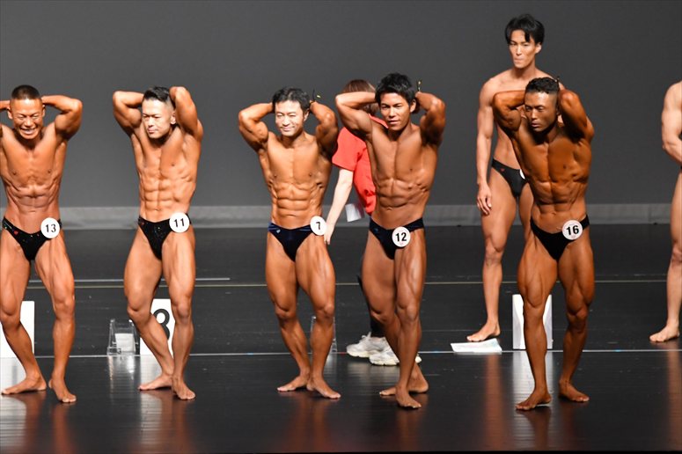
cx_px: 341
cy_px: 227
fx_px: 5113
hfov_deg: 7.6
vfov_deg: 5.1
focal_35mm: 270
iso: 4000
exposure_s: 1/400
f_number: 5.6
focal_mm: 180
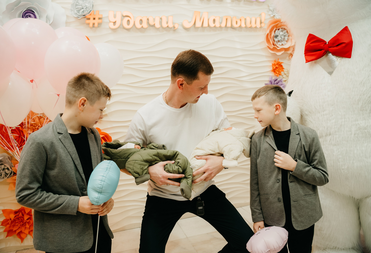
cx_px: 177
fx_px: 258
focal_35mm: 25
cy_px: 129
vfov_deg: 52.1
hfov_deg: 71.3
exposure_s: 1/160
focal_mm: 24
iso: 640
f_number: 4
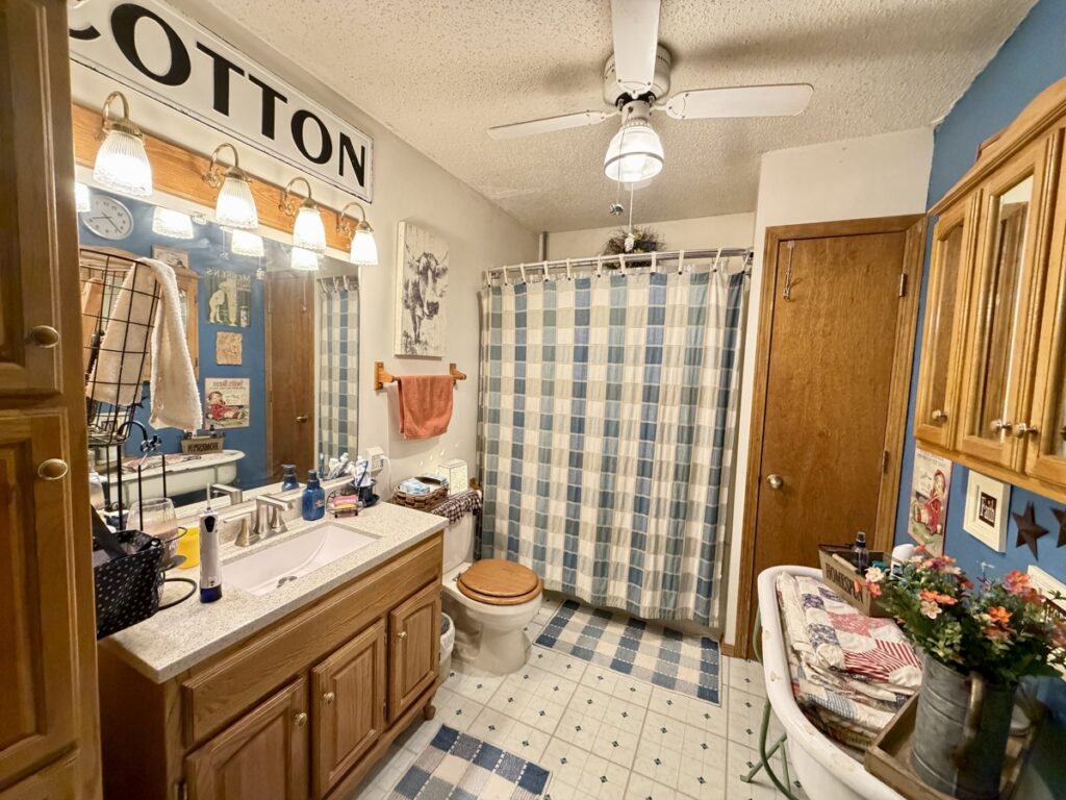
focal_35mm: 14
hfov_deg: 102.1
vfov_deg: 85.7
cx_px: 533
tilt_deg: -4.2
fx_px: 431
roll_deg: -2.2
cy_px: 400
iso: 640
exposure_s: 1/60
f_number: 2.2
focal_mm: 2.22
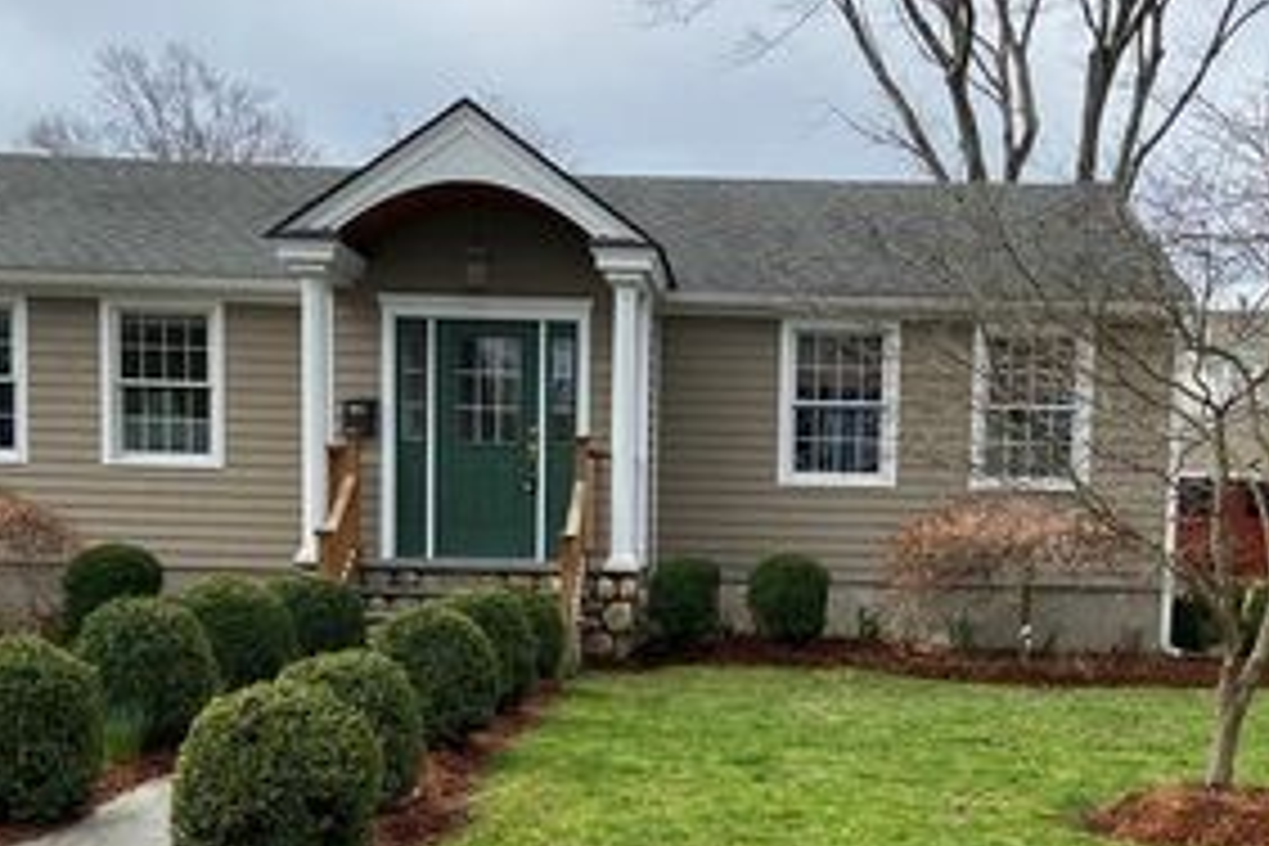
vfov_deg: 27.6
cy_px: 659
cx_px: 729
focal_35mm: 48
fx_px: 1692
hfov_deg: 41.0
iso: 32
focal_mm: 4.25
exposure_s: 1/1054
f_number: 1.8
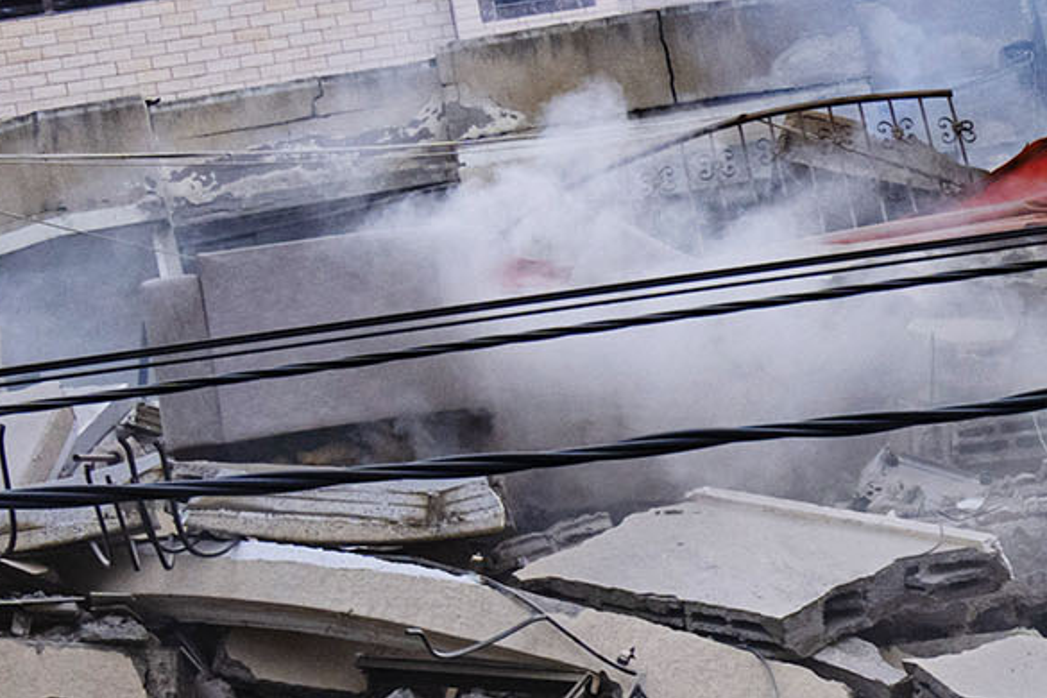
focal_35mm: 123
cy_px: 727
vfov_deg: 11.0
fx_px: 3577
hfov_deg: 14.5
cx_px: 1913
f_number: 4.5
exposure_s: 1/800
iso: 500
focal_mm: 24
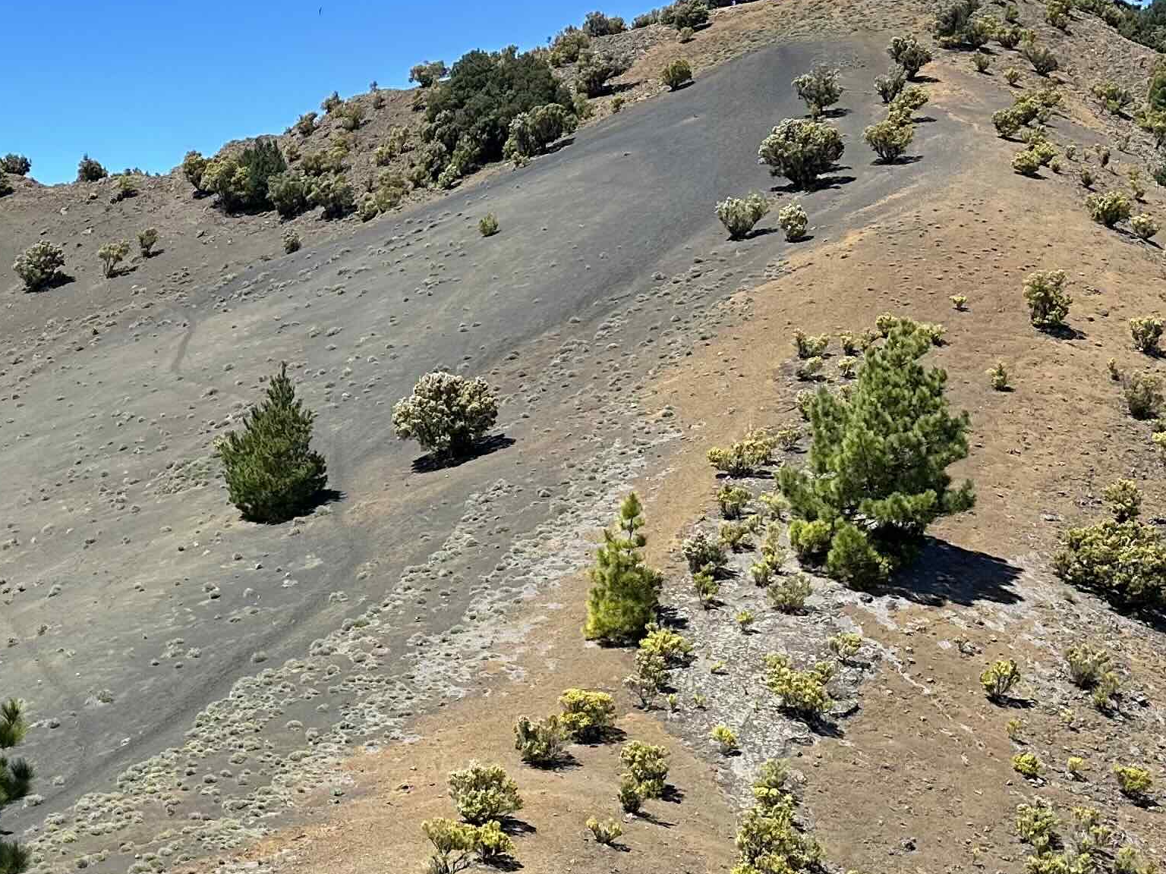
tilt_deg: -6.8
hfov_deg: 28.2
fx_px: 2122
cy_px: 691
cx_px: -84
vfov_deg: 23.0
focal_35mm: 63
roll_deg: -3.1
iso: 80
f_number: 1.78
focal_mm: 6.86
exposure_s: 1/3472
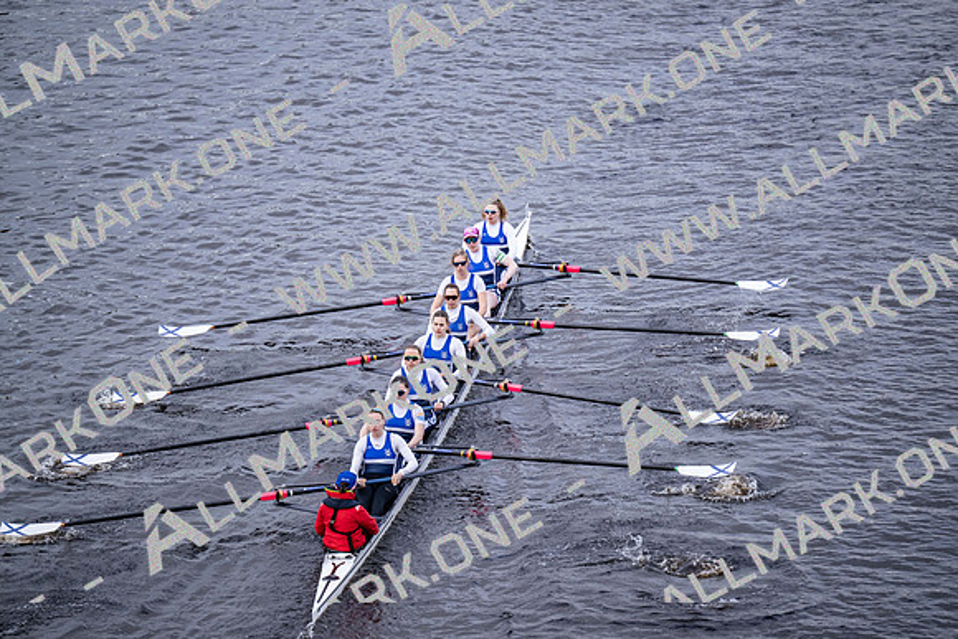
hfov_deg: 10.3
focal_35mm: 200
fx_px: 5323
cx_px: 479
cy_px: 320
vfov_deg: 6.9
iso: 1000
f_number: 2.8
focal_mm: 200
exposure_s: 1/2000
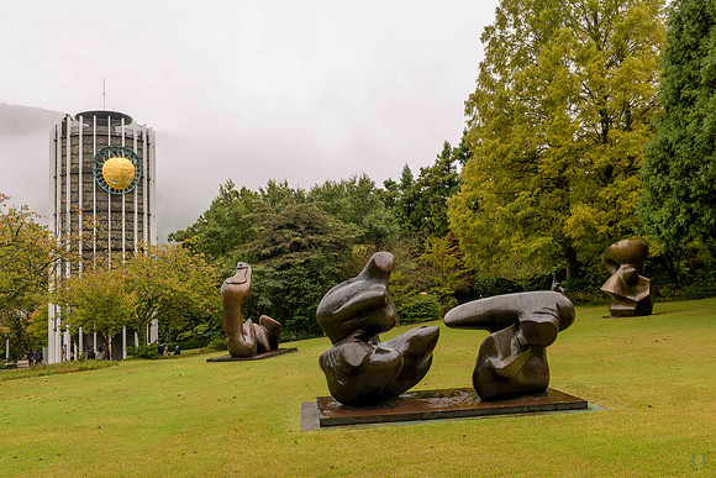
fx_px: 616
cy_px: 239
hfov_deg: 60.3
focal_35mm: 31
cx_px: 358
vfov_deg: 42.4
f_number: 7.1
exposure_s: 1/100
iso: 64
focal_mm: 29
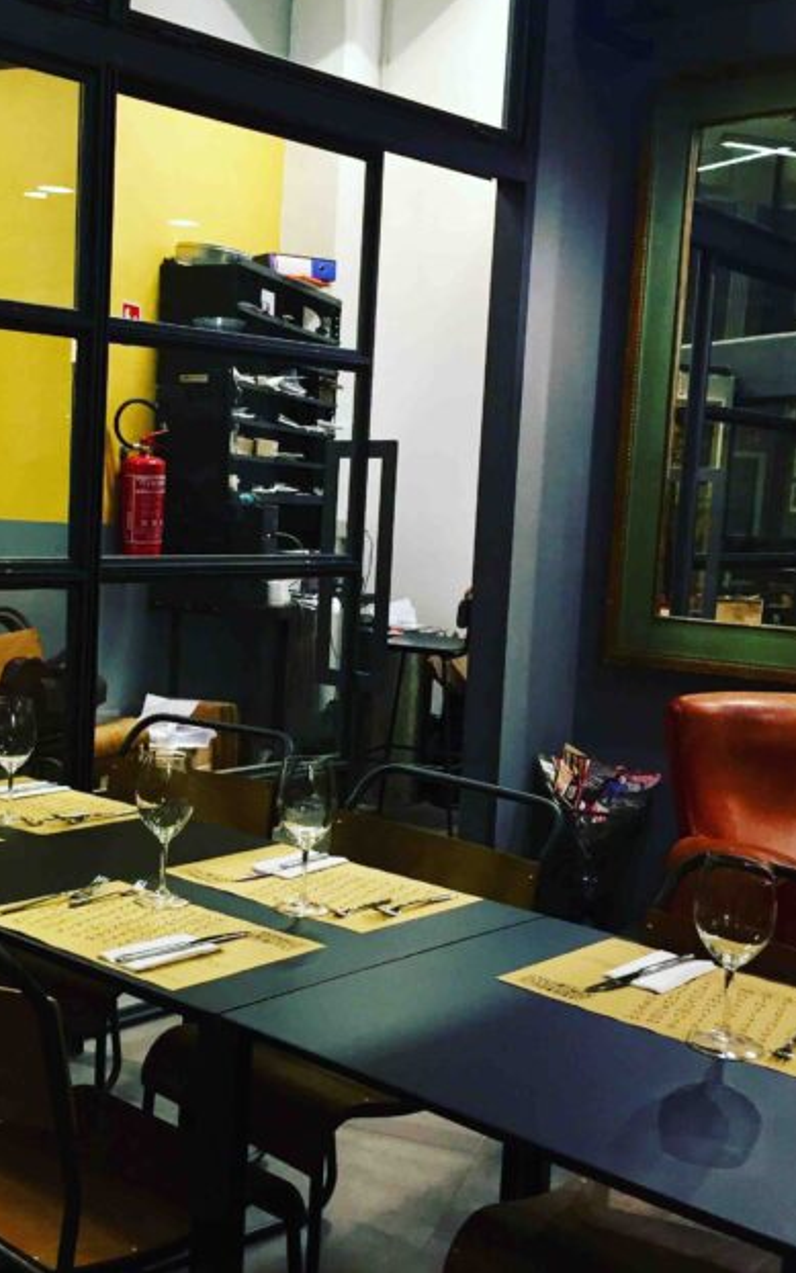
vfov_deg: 47.2
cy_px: 623
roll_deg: -1.7
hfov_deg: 29.9
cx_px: 174
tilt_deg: -4.9
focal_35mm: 42
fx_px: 1457
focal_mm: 4.15
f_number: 2.2
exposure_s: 1/33
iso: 125
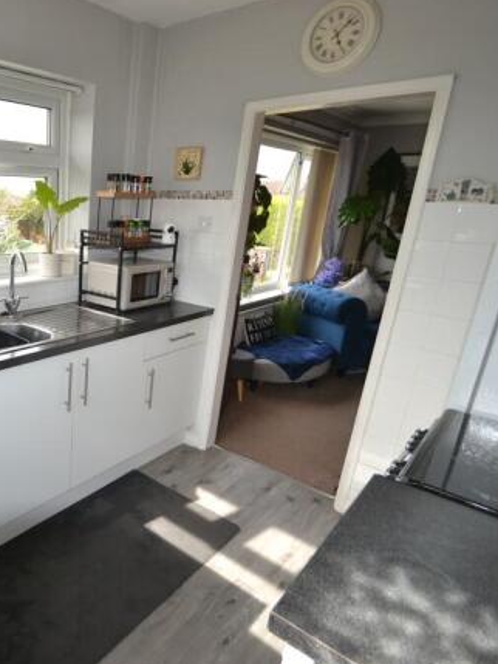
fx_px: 422
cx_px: 78
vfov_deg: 76.4
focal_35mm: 22
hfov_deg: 55.4
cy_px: 330
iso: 110
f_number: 4
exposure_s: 1/125
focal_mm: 10
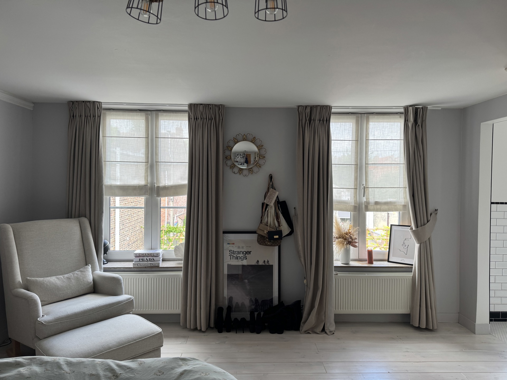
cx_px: 254
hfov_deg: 71.6
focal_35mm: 24
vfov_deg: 56.8
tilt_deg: -1.0
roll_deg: -0.3
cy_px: 190
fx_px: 352
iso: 80
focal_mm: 6.76
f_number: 1.78
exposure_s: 1/121
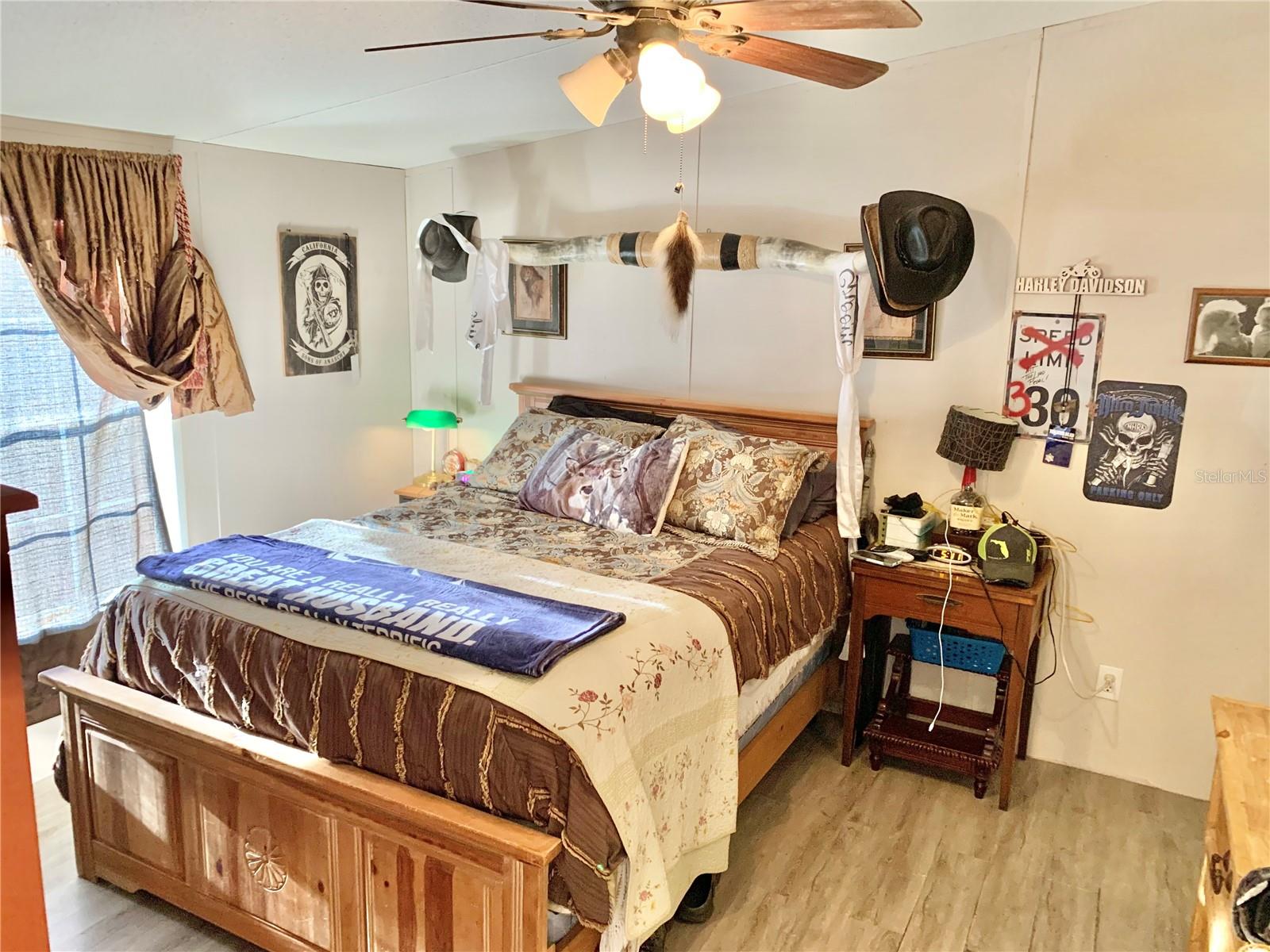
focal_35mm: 26
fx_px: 954
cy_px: 476
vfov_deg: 53.1
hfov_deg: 67.3
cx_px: 635
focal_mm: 4.25
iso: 320
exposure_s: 1/40
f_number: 1.8
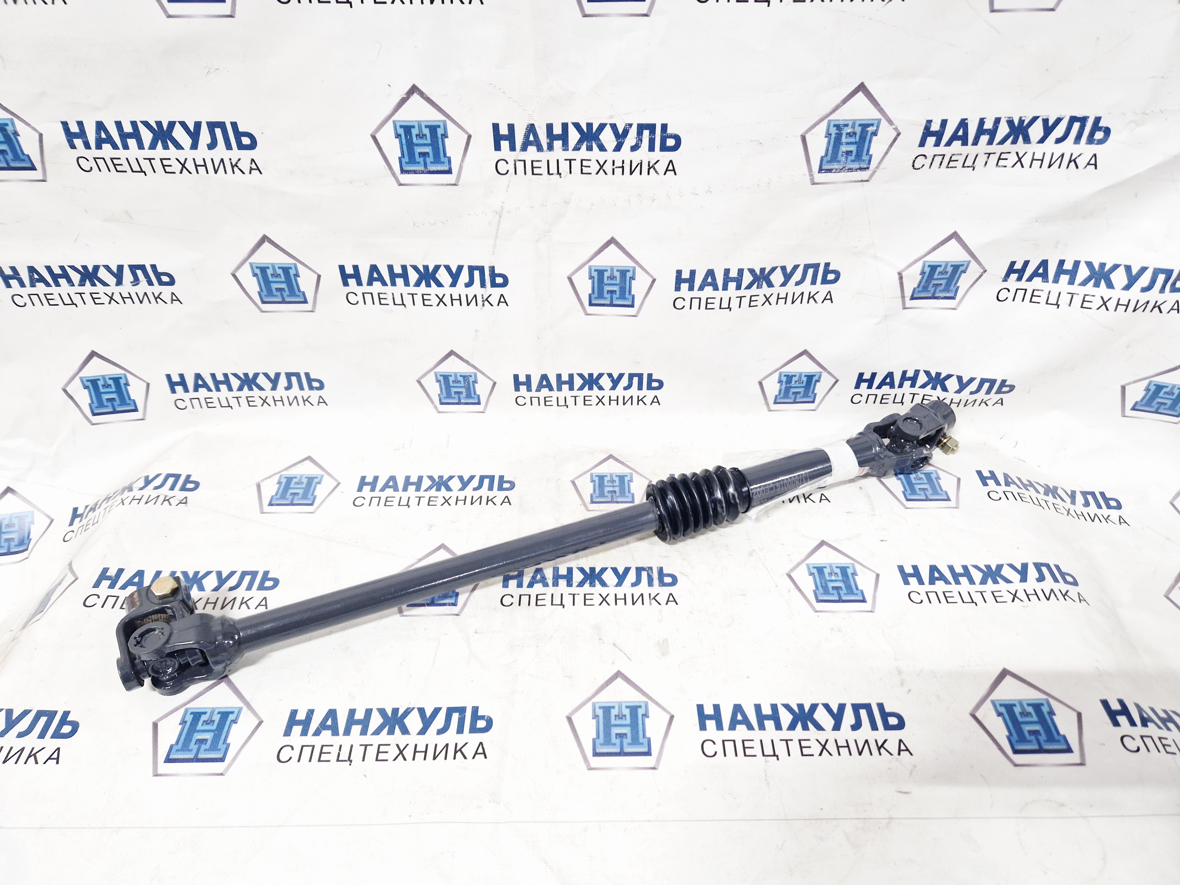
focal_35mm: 23
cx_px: 590
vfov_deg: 58.9
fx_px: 784
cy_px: 442
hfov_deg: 73.9
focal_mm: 5.4
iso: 640
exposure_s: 1/33
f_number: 1.8
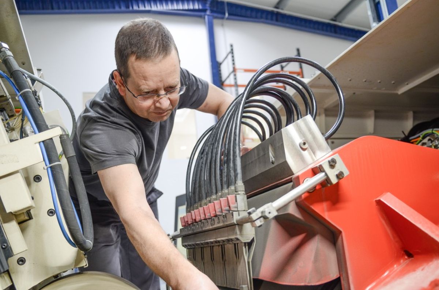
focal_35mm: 36
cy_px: 145
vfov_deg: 36.7
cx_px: 220
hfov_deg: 53.2
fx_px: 438
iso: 400
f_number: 3.2
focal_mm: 24
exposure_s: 1/60
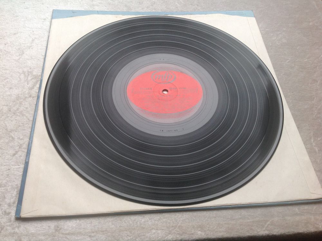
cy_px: 120
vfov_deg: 40.6
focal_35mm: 35
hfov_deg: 52.7
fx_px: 325
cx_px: 161
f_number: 2.4
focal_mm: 4.28
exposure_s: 1/120
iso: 80
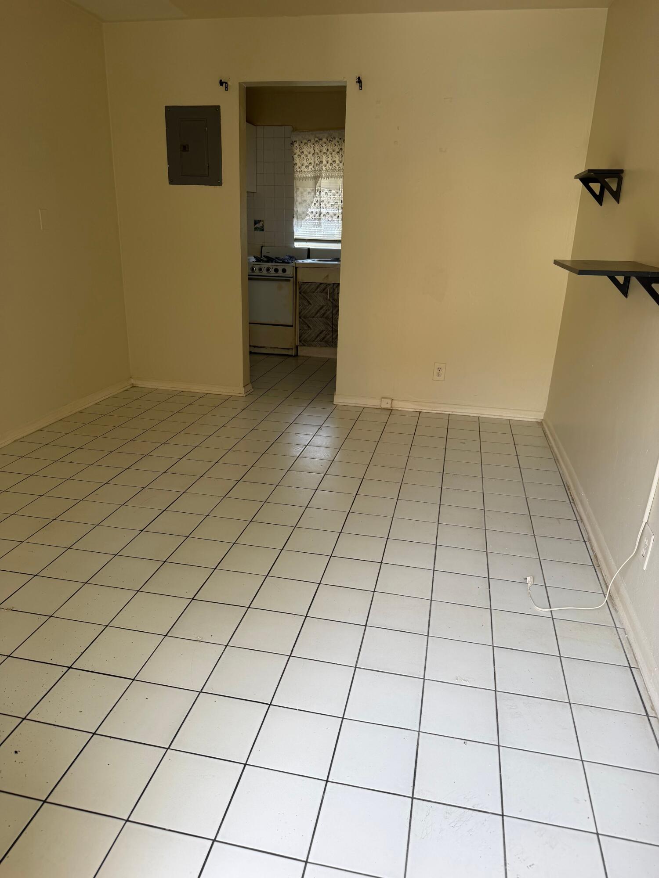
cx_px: 330
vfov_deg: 71.6
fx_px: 609
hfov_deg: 56.8
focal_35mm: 24
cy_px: 439
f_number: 1.78
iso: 64
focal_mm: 6.76
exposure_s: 1/121
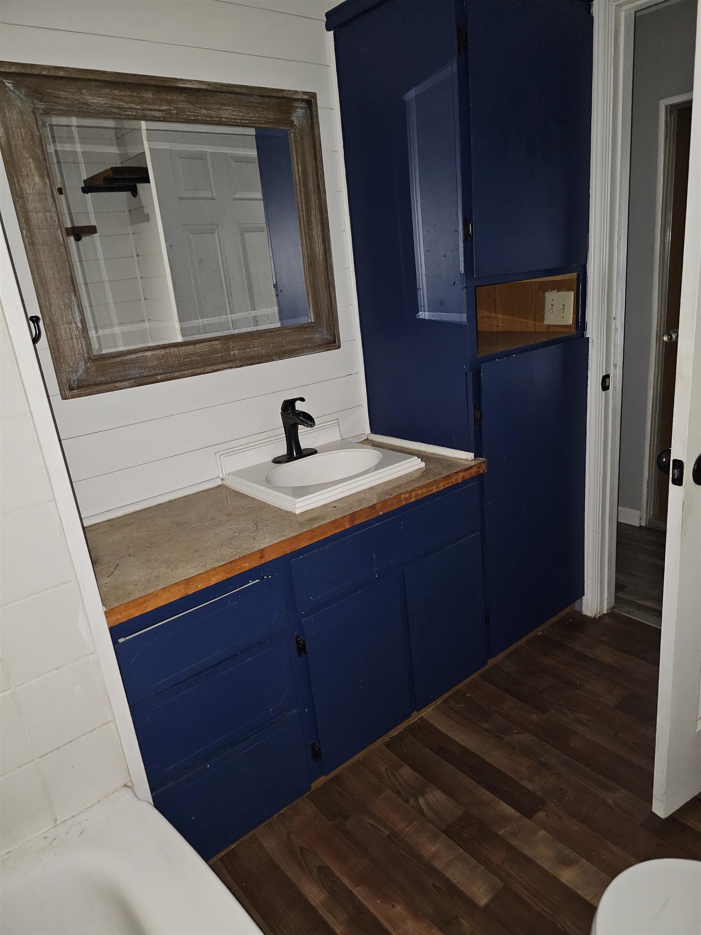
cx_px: 350
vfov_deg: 73.9
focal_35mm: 23
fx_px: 621
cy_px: 468
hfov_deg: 58.9
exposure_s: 1/24
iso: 1250
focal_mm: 6.3
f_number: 1.7
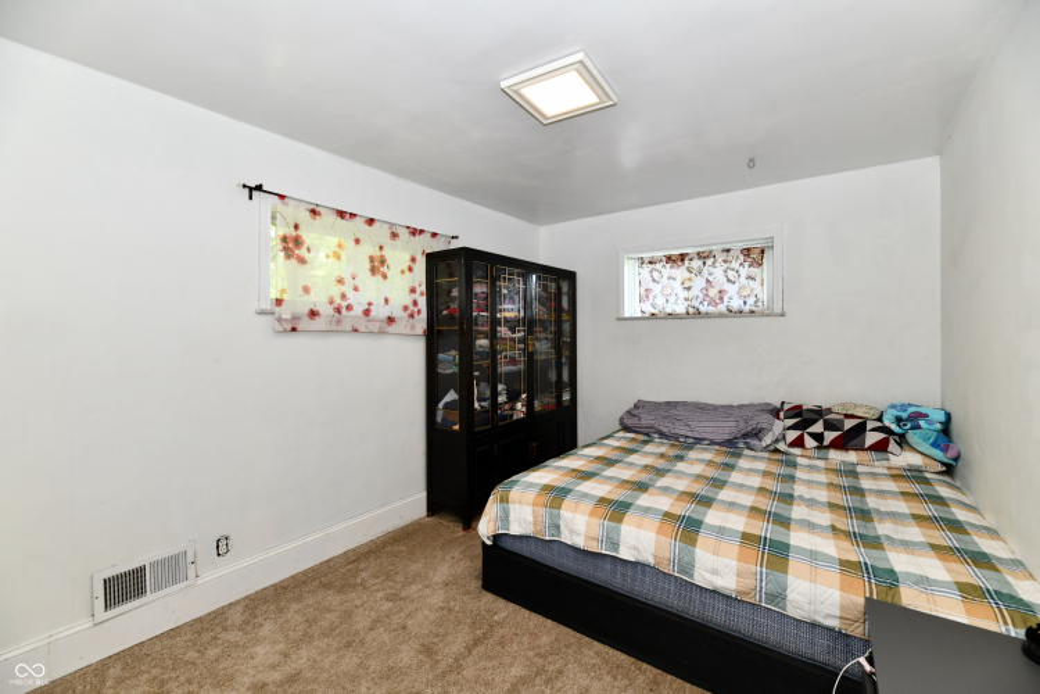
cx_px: 520
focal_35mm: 14
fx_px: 404
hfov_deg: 104.3
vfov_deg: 81.2
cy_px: 347
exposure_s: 1/60
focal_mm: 14
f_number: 6.3
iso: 640
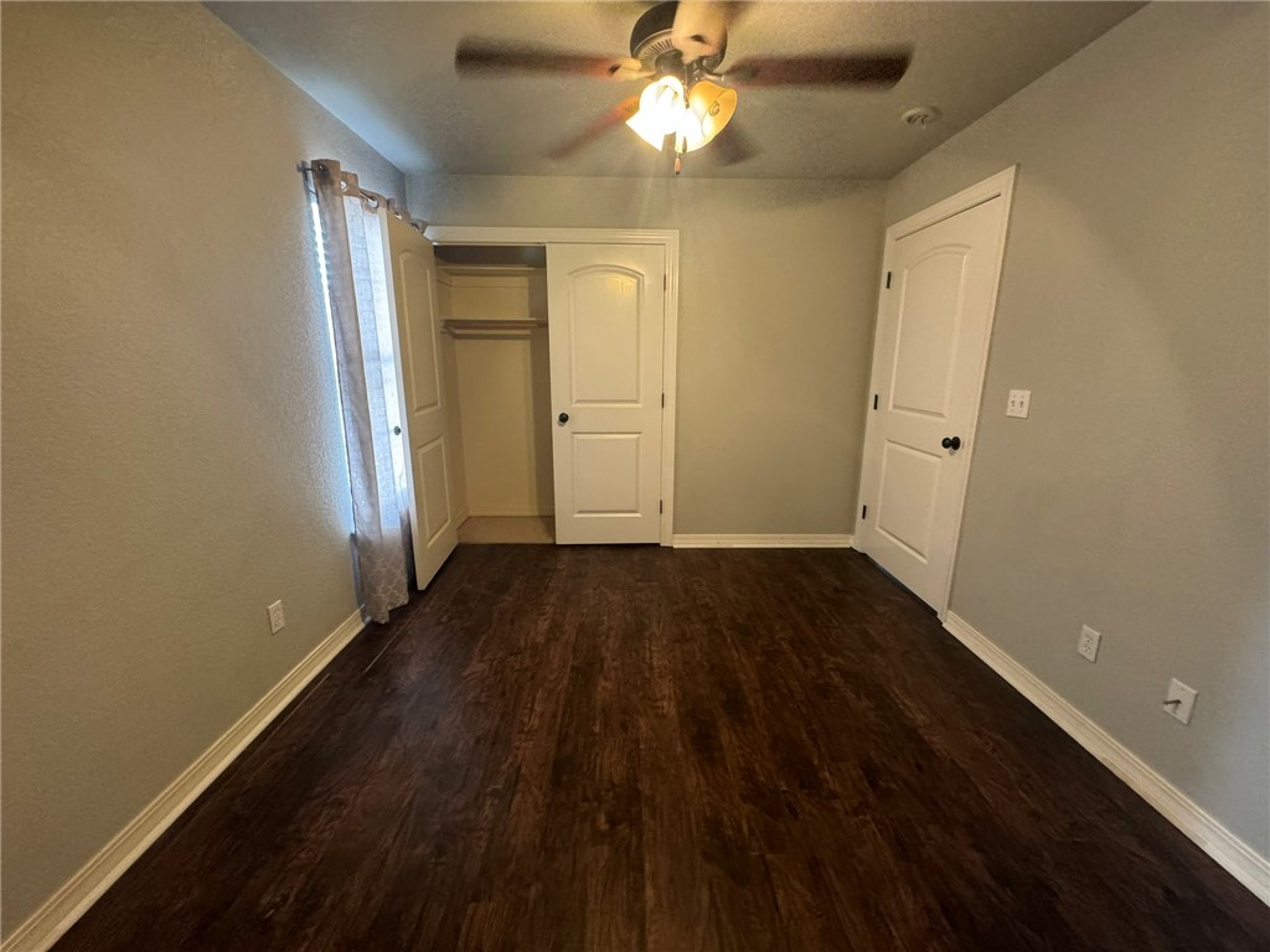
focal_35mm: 14
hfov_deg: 102.1
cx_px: 635
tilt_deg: -13.0
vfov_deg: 85.7
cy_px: 476
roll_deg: -0.8
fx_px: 514
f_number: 2.2
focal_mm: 2.22
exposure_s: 1/60
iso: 640
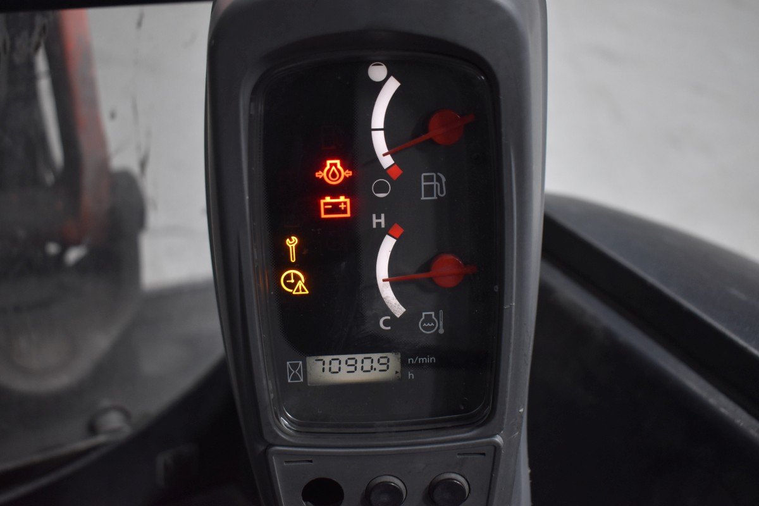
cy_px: 253
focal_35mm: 40
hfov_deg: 47.9
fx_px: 854
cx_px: 380
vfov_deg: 33.0
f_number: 4
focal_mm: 27
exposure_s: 1/60
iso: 1000
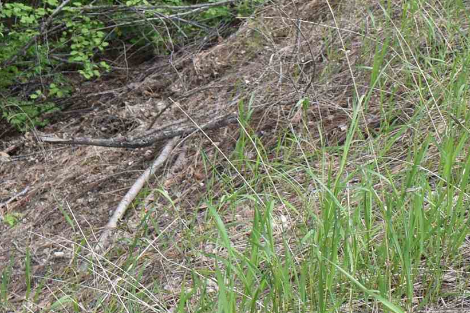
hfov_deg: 19.2
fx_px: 1318
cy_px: 37
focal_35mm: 101
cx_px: -75
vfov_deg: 13.4
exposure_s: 1/125
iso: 110
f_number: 4
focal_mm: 18
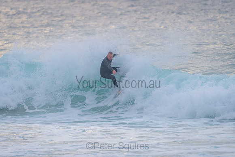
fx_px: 4003
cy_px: 77
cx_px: 114
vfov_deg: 2.2
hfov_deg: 3.4
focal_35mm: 613
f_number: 5.6
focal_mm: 500
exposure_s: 1/1250
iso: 360
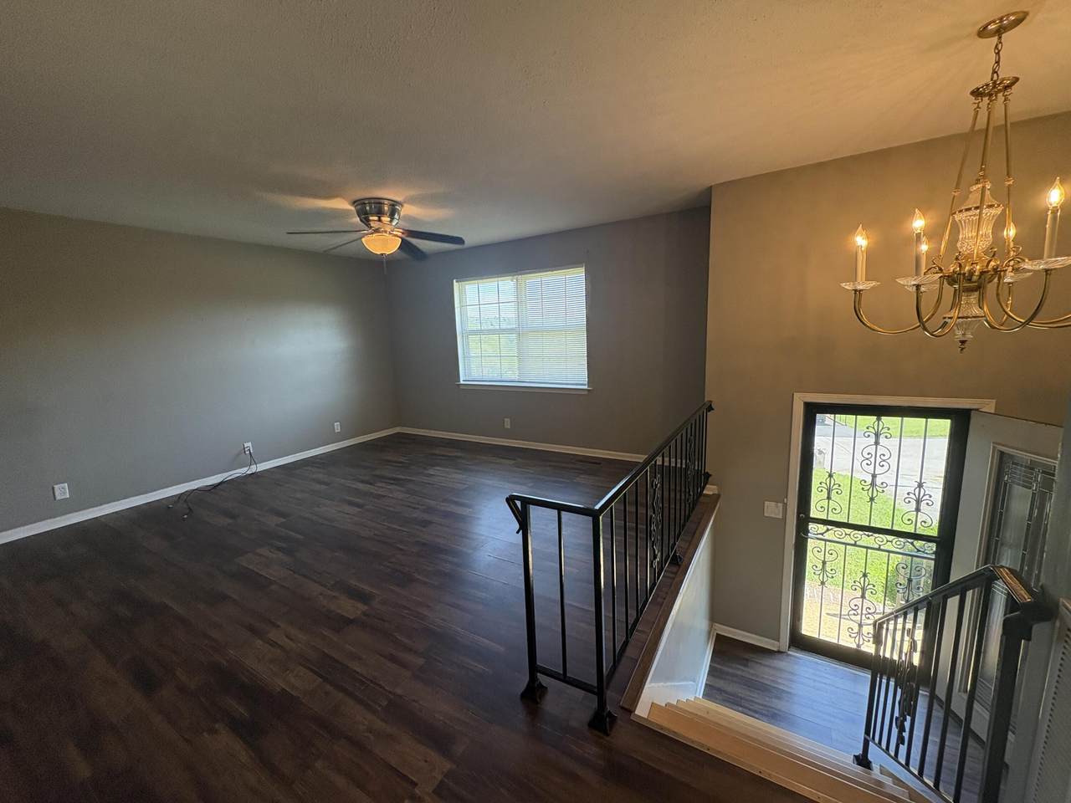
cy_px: 402
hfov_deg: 102.1
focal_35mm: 14
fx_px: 433
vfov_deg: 85.7
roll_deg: +1.2
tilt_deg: -8.2
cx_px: 536
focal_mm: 2.22
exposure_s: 1/120
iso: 200
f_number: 2.2
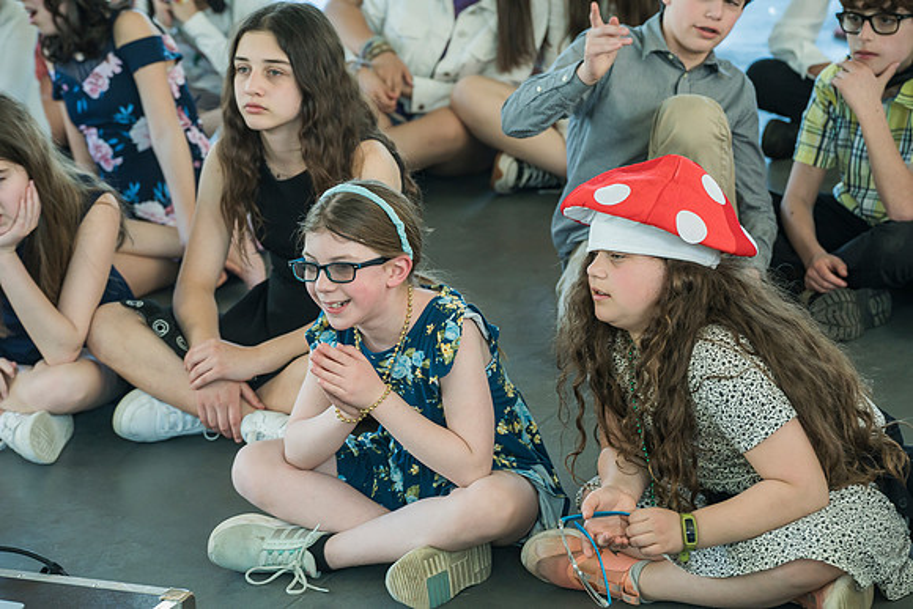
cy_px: 304
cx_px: 456
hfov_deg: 17.3
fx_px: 2993
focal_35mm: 118
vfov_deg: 11.6
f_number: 5.6
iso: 800
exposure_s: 1/160
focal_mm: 118
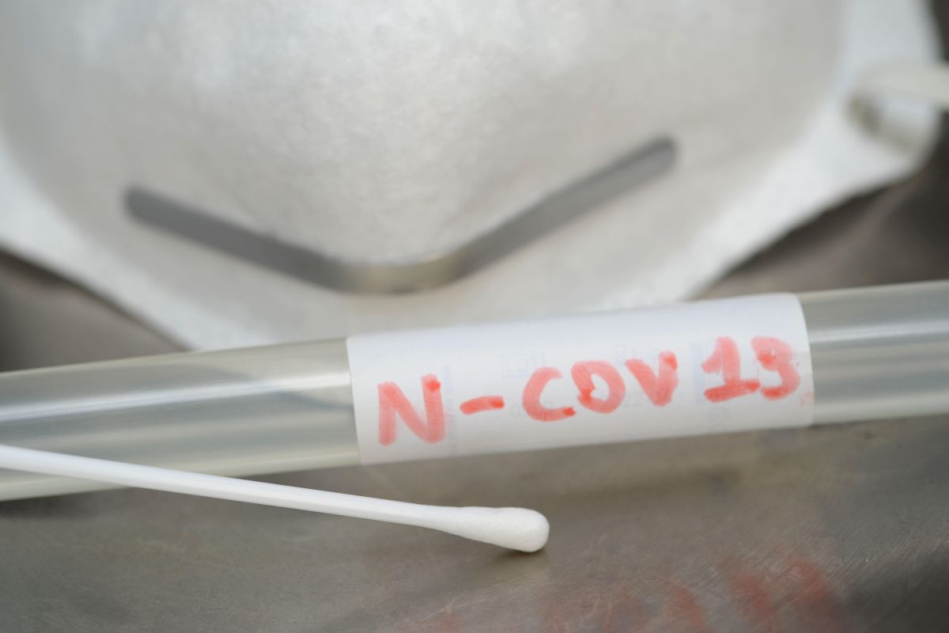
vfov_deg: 13.0
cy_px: 316
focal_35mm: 105
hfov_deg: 19.5
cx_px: 474
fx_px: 2768
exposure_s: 1/200
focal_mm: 105
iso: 400
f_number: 7.1
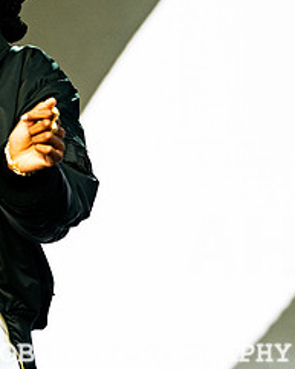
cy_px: 9
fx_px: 2912
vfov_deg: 7.2
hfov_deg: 5.8
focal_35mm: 267
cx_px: -20
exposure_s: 1/1250
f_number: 3.5
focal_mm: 95
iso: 250
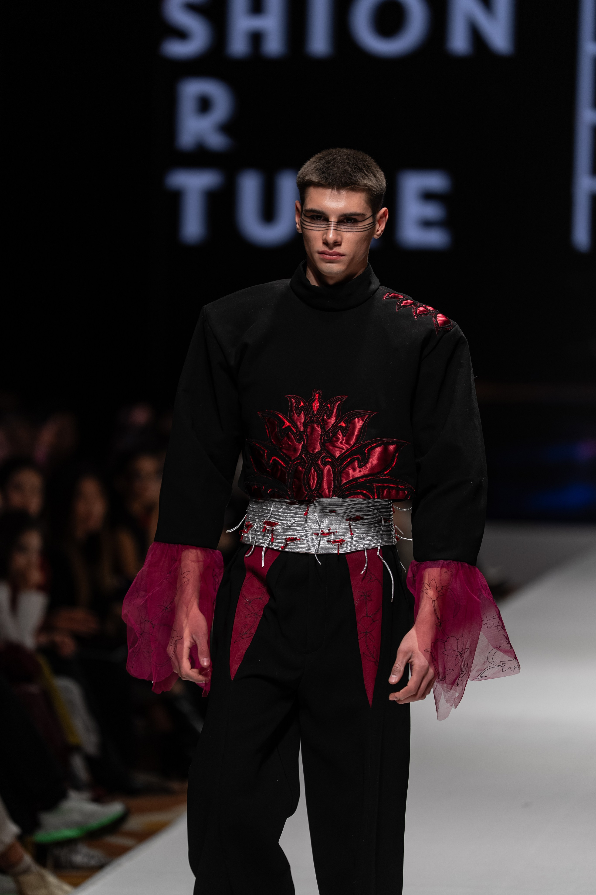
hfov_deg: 7.3
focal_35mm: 188
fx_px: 4661
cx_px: 298
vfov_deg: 11.0
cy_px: 448
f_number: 2.8
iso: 200
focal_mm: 187.7
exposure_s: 1/320
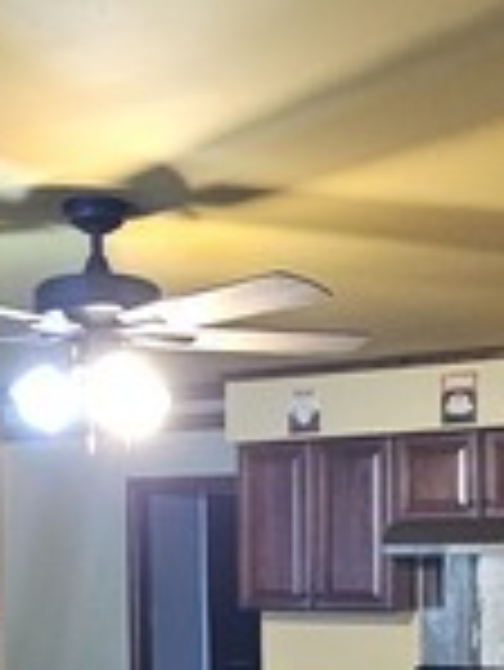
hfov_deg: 25.2
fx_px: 1124
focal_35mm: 58
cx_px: 209
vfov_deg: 31.5
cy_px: 612
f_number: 2.2
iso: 640
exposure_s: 1/30
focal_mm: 2.2
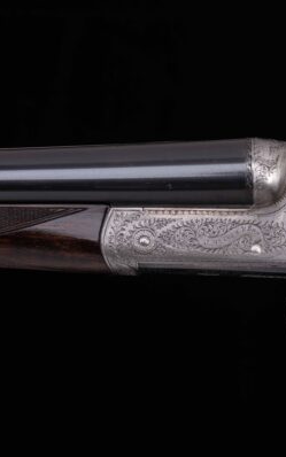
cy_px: 228
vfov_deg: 16.5
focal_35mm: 127
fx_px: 1580
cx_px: 233
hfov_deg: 10.3
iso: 100
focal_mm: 55
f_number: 10
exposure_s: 1/125
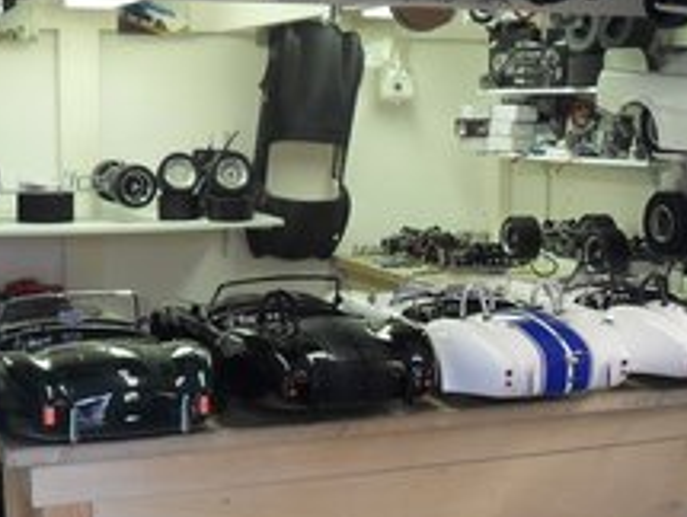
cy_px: 278
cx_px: 383
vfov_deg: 22.6
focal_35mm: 65
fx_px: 1292
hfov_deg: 29.7
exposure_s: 1/30
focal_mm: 6.2
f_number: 2.8
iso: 100
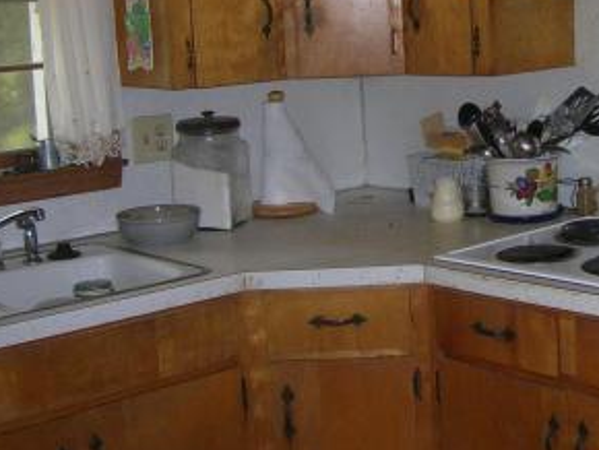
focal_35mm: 68
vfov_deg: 21.4
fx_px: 1178
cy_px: 95
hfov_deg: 27.9
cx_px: 490
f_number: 2.9
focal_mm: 5.7
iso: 67
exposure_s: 1/60.1
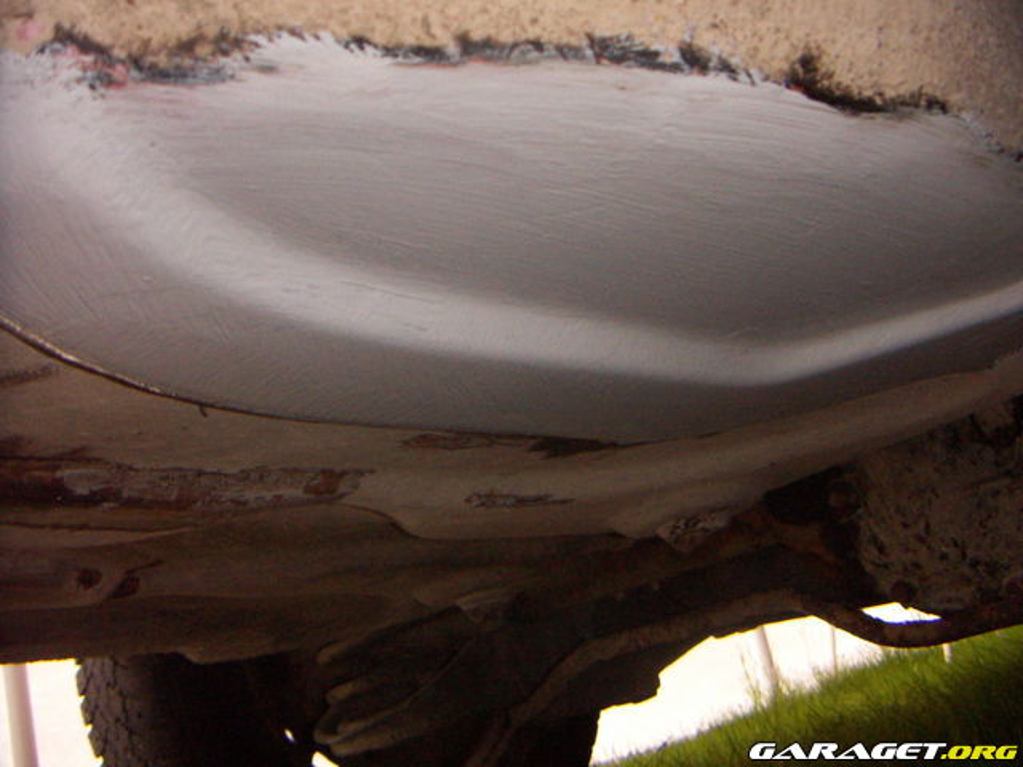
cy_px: 384
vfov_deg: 39.7
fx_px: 1064
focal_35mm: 36
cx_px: 512
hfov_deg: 51.4
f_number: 6.7
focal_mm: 4.7
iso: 200
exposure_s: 1/50
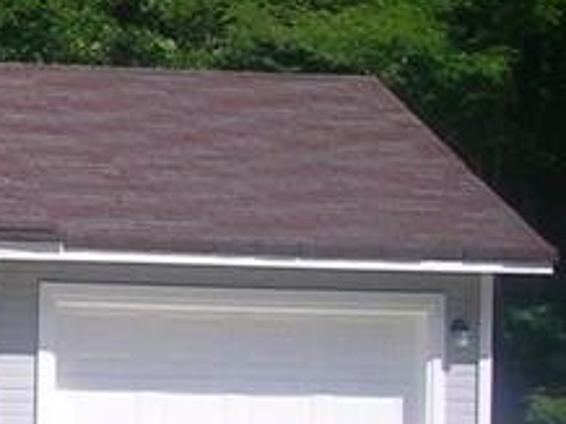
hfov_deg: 9.1
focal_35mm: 202
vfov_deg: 7.3
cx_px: -618
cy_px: 258
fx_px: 3299
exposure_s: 1/230
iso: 50
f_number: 5.9
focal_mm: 6.6
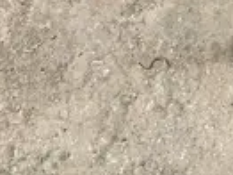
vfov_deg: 9.0
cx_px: 318
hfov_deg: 13.0
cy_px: -267
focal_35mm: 146
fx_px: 982
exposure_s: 1/5291
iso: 50
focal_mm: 4.2
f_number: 1.6
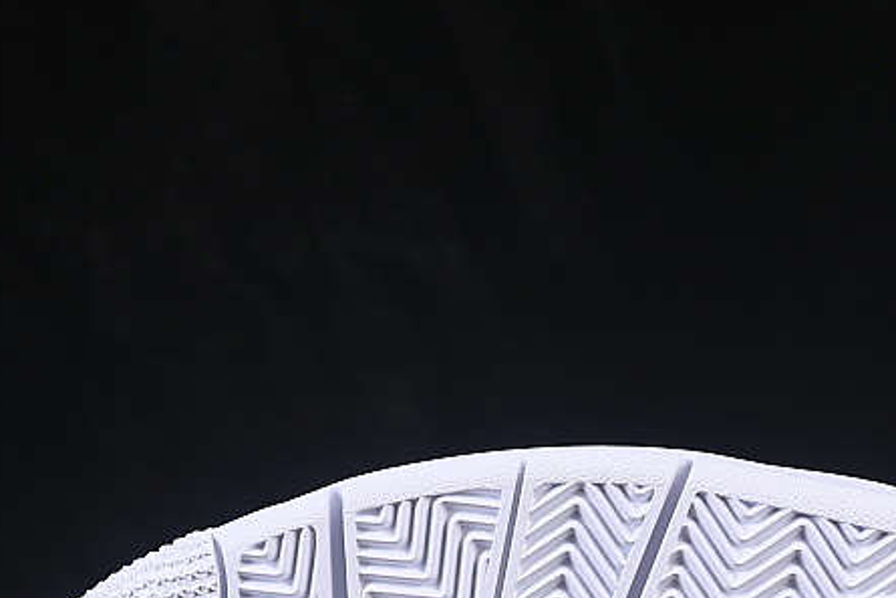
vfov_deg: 7.5
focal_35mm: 182
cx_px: 767
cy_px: 574
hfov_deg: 11.2
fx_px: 4531
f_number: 8
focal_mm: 50
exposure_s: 1/80
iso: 160
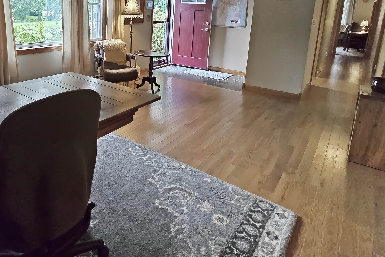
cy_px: 64
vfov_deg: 52.6
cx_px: 125
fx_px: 246
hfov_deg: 73.6
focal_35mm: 23
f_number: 2.2
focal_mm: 2.2
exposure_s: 1/60
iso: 320
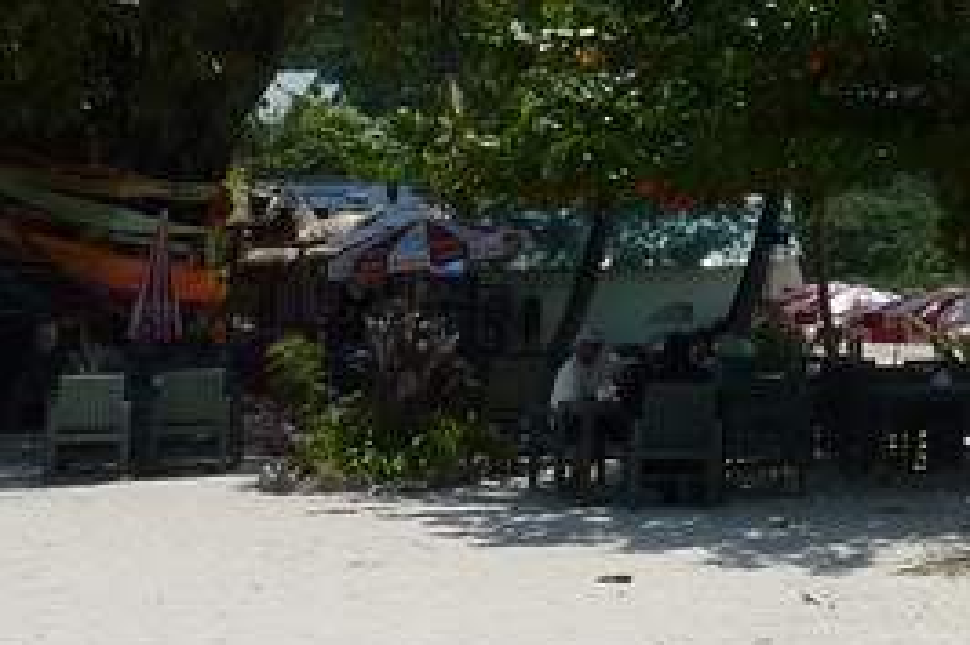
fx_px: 2531
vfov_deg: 13.7
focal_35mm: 94
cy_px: -313
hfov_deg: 19.9
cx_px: 1276
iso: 80
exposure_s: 1/640
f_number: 5.6
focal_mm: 4.1
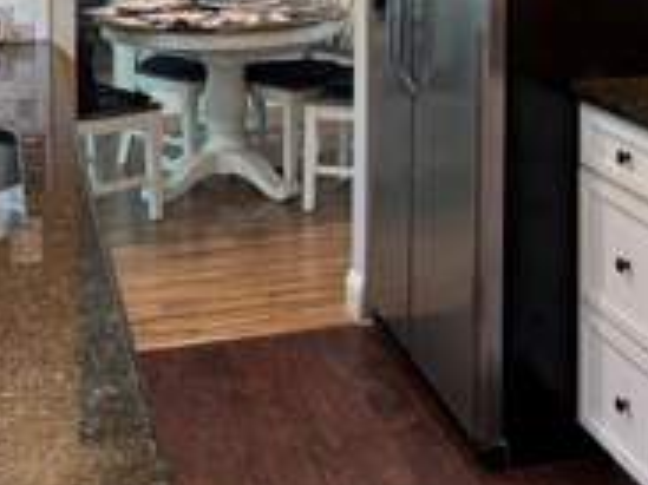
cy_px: -21
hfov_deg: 30.5
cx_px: 439
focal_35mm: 63
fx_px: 1179
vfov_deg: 22.2
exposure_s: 1/60
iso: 250
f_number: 1.78
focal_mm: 6.76
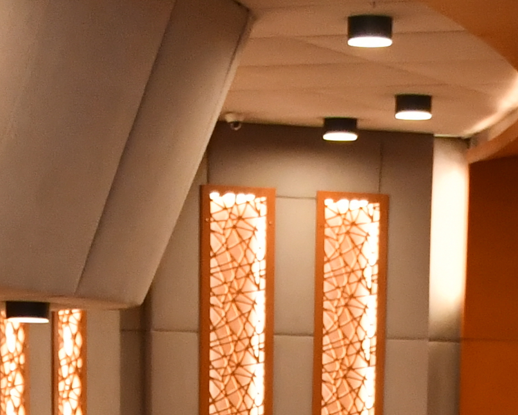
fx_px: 3081
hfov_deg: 9.6
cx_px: 310
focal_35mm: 201
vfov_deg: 6.5
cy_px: 1503
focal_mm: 24
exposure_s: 1/250
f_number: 2.8
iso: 1000
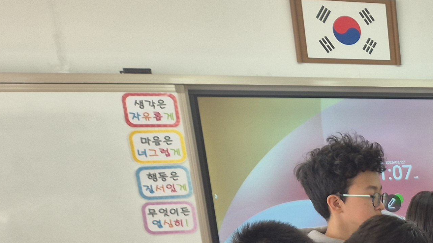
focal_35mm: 78
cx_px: 670
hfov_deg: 22.0
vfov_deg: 14.4
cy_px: 375
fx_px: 896
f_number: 1.8
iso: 32
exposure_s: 1/120
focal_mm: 5.4
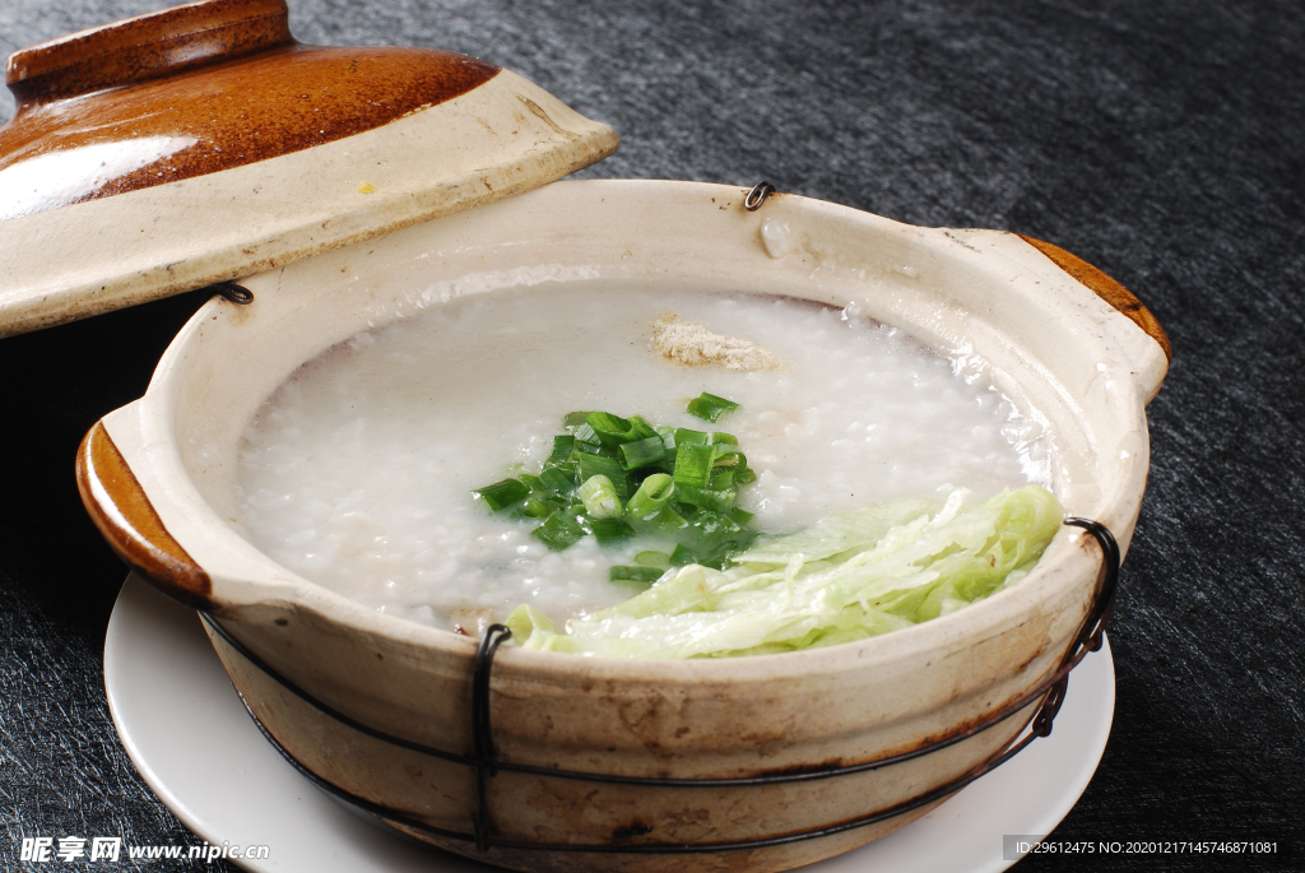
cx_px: 652
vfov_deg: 18.2
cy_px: 436
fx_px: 2721
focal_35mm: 75
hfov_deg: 27.0
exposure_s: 1/125
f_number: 14
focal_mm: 50
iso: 100
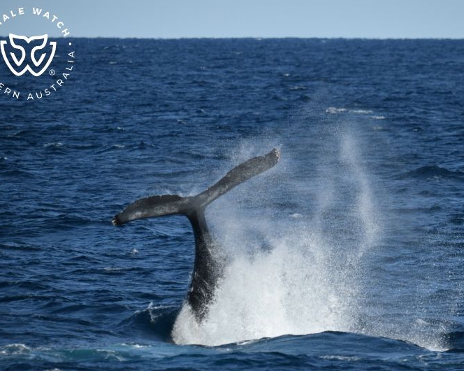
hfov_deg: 4.1
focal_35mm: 475
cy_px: 186
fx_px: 6522
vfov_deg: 3.3
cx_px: 255
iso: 900
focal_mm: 420
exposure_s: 1/8000
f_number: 6
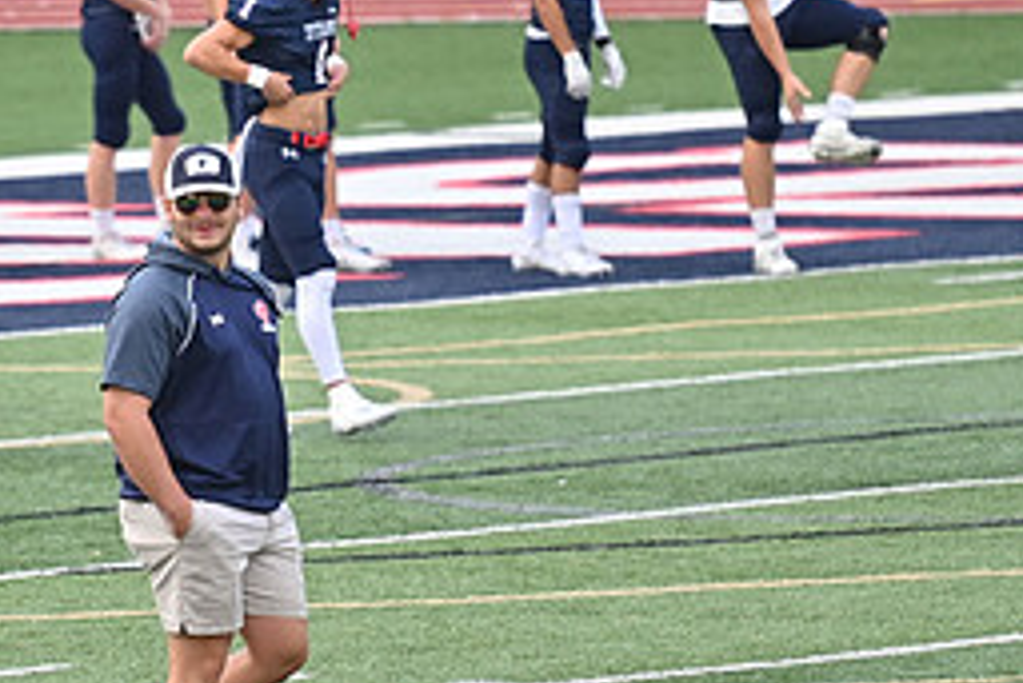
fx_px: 18367
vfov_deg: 2.1
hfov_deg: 3.2
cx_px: 128
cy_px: 270
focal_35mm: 646
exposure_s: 1/1250
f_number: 3.5
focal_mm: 190
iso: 400
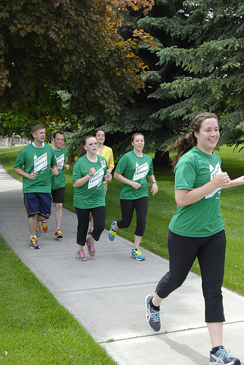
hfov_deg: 28.1
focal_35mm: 48
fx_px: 487
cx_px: 122
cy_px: 182
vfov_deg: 41.1
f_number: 8
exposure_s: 1/400
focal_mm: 32
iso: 400
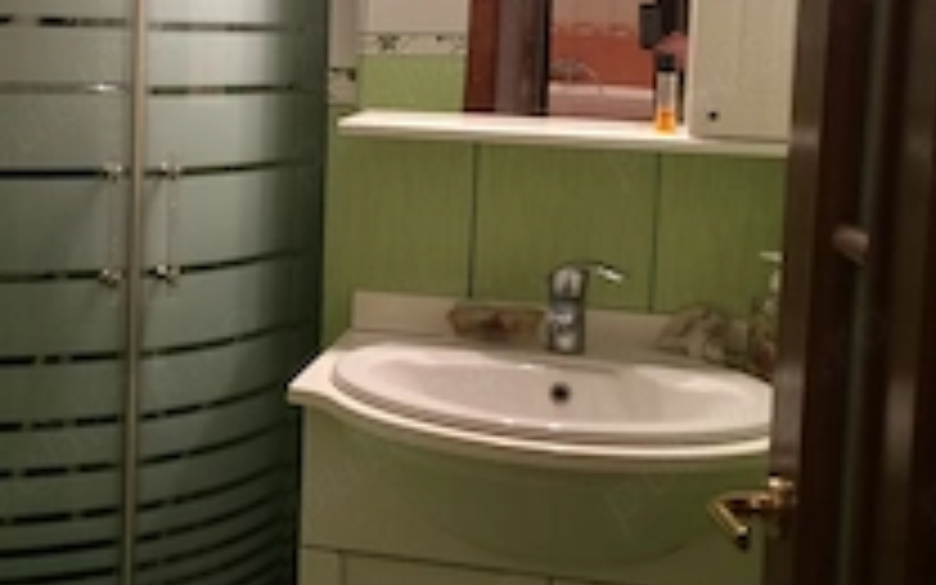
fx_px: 1505
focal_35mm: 59
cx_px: 270
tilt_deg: -5.8
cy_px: 144
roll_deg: -0.4
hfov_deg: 34.0
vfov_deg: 21.8
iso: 160
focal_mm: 4.15
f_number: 2.2
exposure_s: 1/33
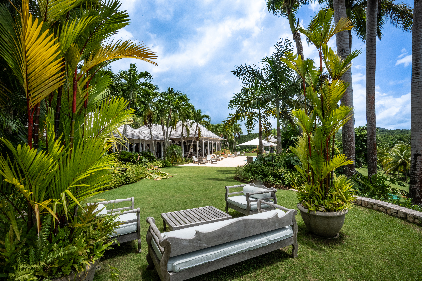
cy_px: 140
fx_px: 205
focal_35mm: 18
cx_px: 211
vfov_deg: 68.9
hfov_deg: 91.6
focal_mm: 17.5
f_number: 22
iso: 640
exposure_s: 1/200
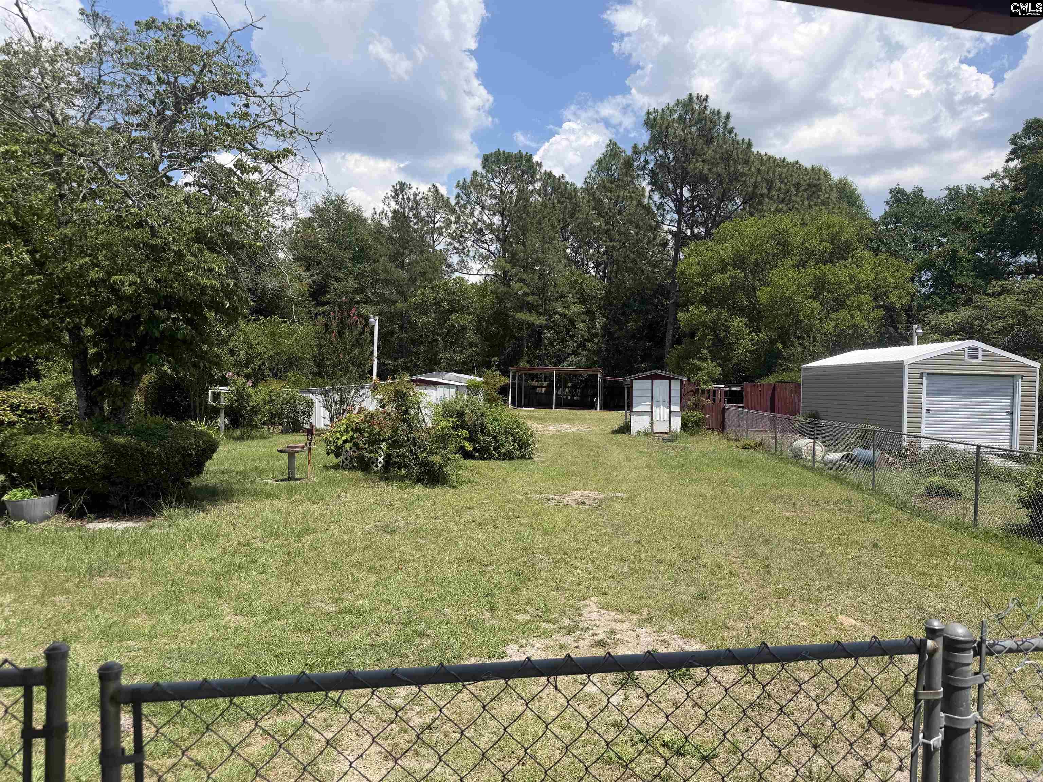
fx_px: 723
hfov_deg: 71.6
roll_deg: -0.5
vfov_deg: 56.8
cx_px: 522
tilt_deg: -0.9
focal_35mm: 24
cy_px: 391
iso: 80
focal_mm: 6.76
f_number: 1.78
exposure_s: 1/3759
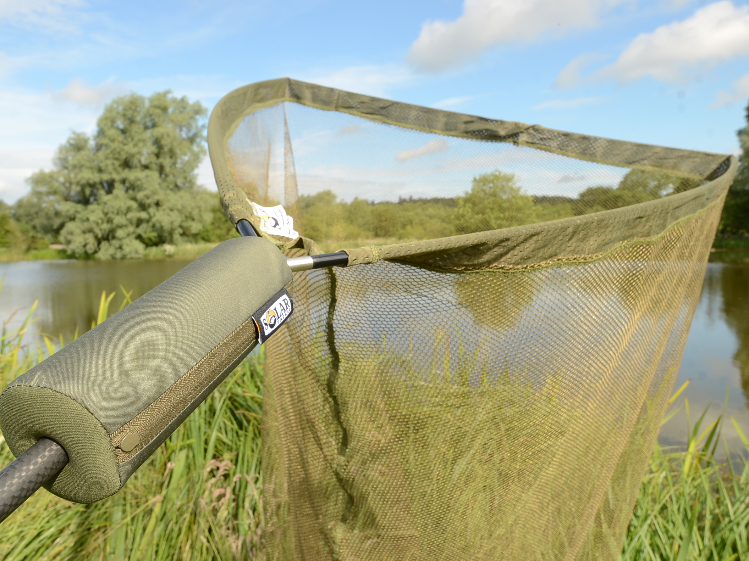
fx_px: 618
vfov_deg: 48.9
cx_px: 343
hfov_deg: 62.3
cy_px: 281
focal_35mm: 29
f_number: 13
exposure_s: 1/125
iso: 160
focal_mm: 17
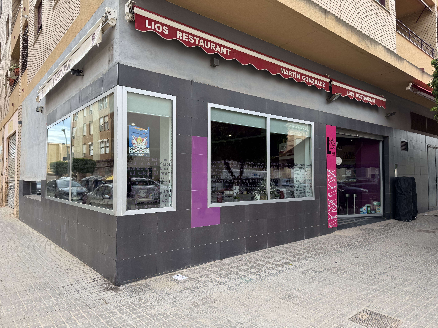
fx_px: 304
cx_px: 219
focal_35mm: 24
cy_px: 164
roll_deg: +0.7
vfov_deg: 56.8
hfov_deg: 71.6
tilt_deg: +2.1
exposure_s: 1/912
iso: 80
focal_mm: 6.76
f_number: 1.78
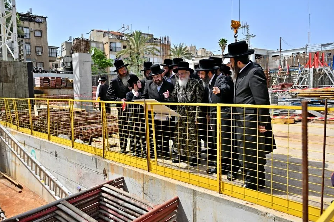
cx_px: 157
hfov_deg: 69.3
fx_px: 241
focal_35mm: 26
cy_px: 104
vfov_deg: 49.5
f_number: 4
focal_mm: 24
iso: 160
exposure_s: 1/2500
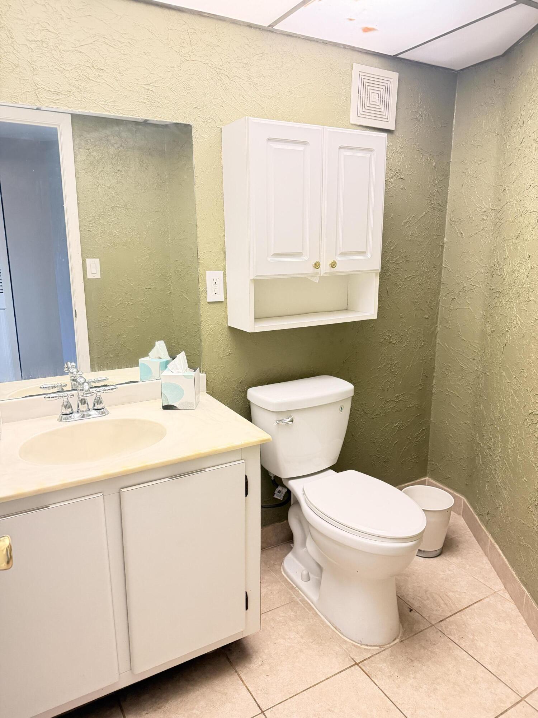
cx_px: 269
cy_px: 359
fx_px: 497
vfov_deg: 71.6
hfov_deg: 56.8
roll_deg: +0.1
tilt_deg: -11.1
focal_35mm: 24
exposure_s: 1/60
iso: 800
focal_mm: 6.76
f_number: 1.78
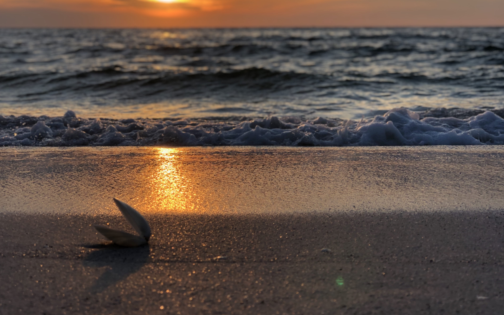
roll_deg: +1.2
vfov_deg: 21.3
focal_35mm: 61
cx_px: 253
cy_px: 129
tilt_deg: -7.2
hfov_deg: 33.5
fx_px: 838
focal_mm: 6.6
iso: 20
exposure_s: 1/403
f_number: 2.8
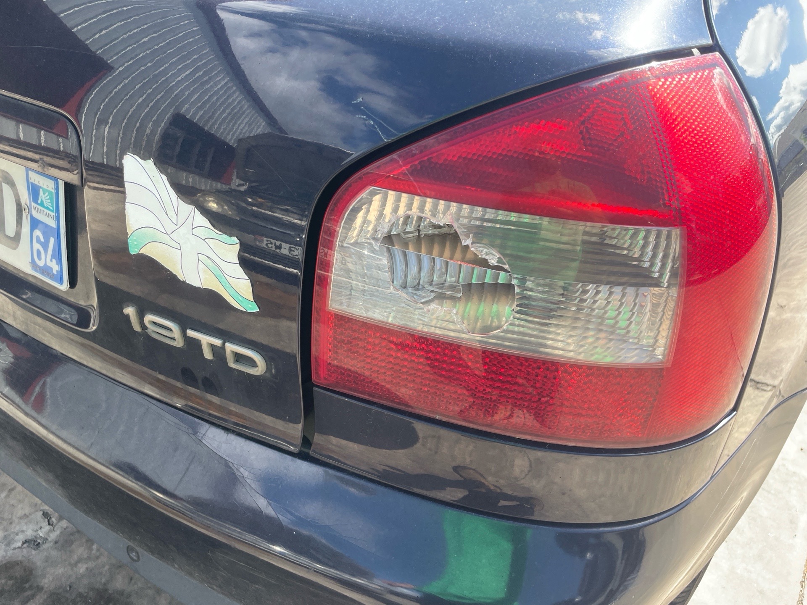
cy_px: 302
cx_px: 404
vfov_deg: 53.1
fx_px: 606
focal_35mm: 26
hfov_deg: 67.3
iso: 32
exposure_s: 1/461
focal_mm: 4.2
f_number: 1.6
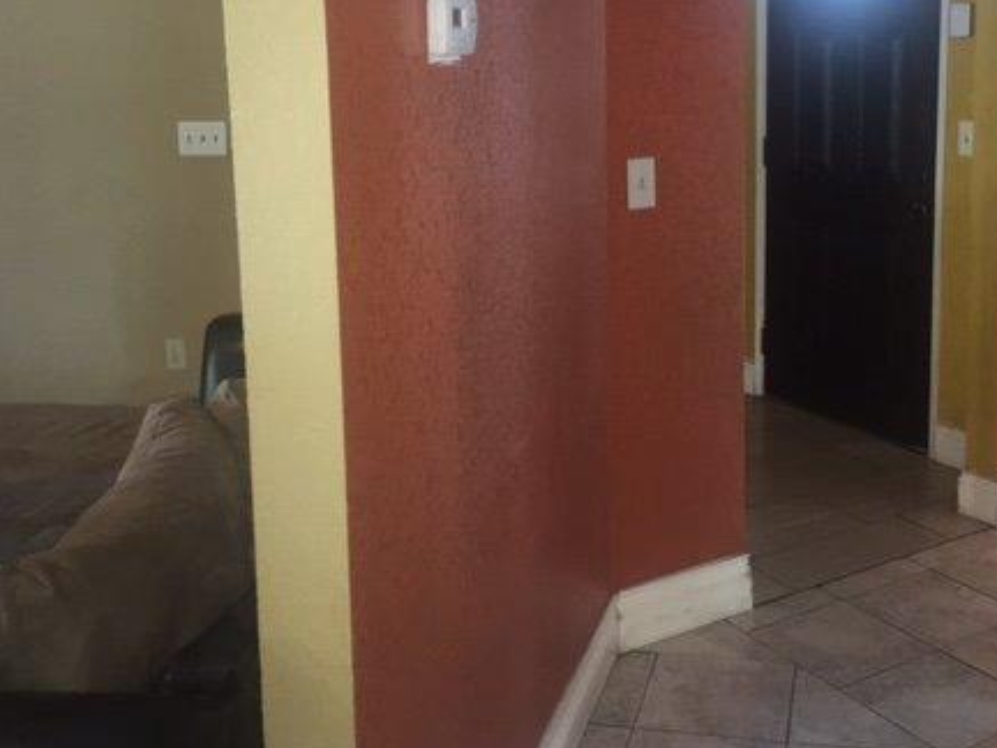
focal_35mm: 43
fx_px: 1238
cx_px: 662
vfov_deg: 33.2
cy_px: 238
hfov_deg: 43.3
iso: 200
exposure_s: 1/16
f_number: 2.2
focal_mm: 4.15
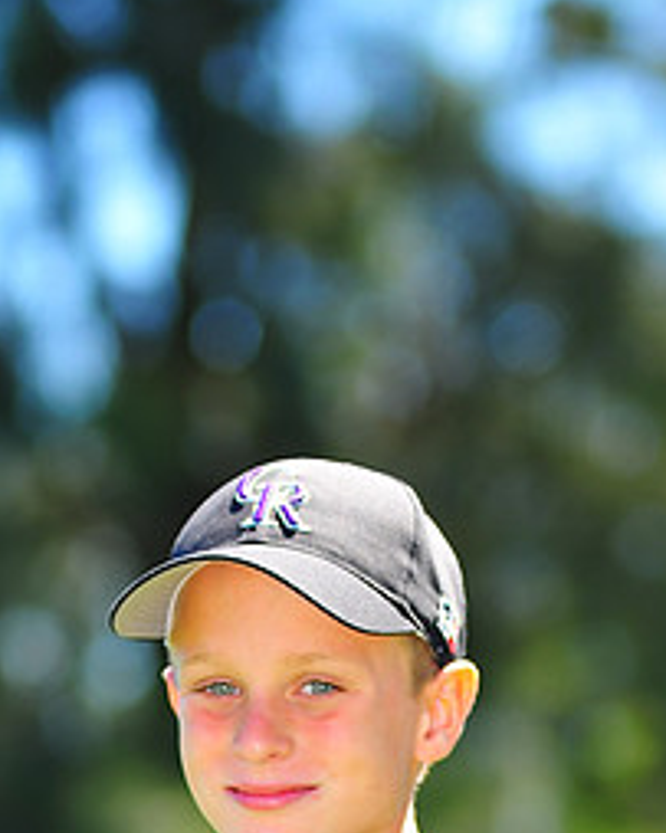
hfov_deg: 4.0
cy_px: 915
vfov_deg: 5.0
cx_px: 184
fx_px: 9516
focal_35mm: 386
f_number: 5
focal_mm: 180
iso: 200
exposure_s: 1/320
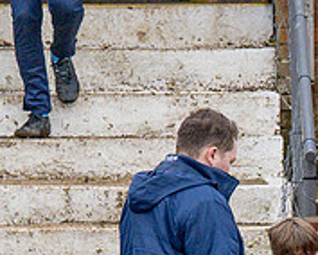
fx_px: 7387
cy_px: 212
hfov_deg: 2.5
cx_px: 344
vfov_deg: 2.0
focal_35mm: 784
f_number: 5
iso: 400
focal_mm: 82
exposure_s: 1/800
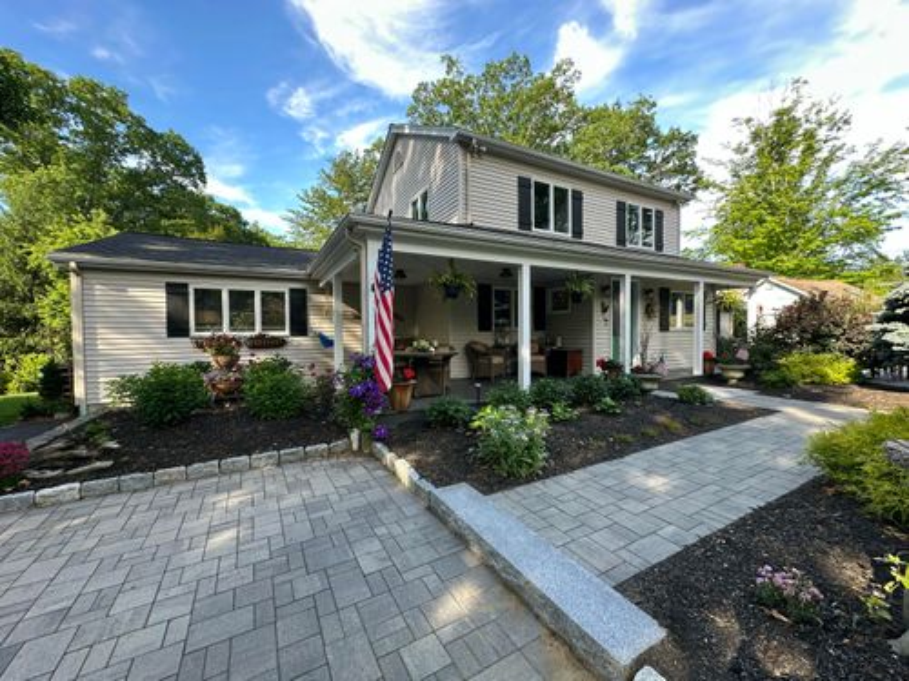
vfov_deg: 85.7
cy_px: 340
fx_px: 368
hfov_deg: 102.1
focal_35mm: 14
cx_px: 454
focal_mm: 2.22
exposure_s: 1/99
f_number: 2.2
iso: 40
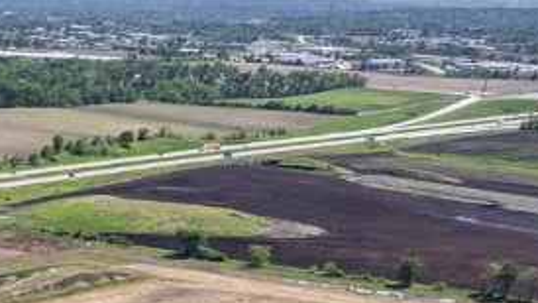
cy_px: 531
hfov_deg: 16.4
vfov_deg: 11.6
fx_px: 1383
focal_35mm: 97
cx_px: -565
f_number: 2.8
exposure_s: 1/2000
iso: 120
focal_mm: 8.38
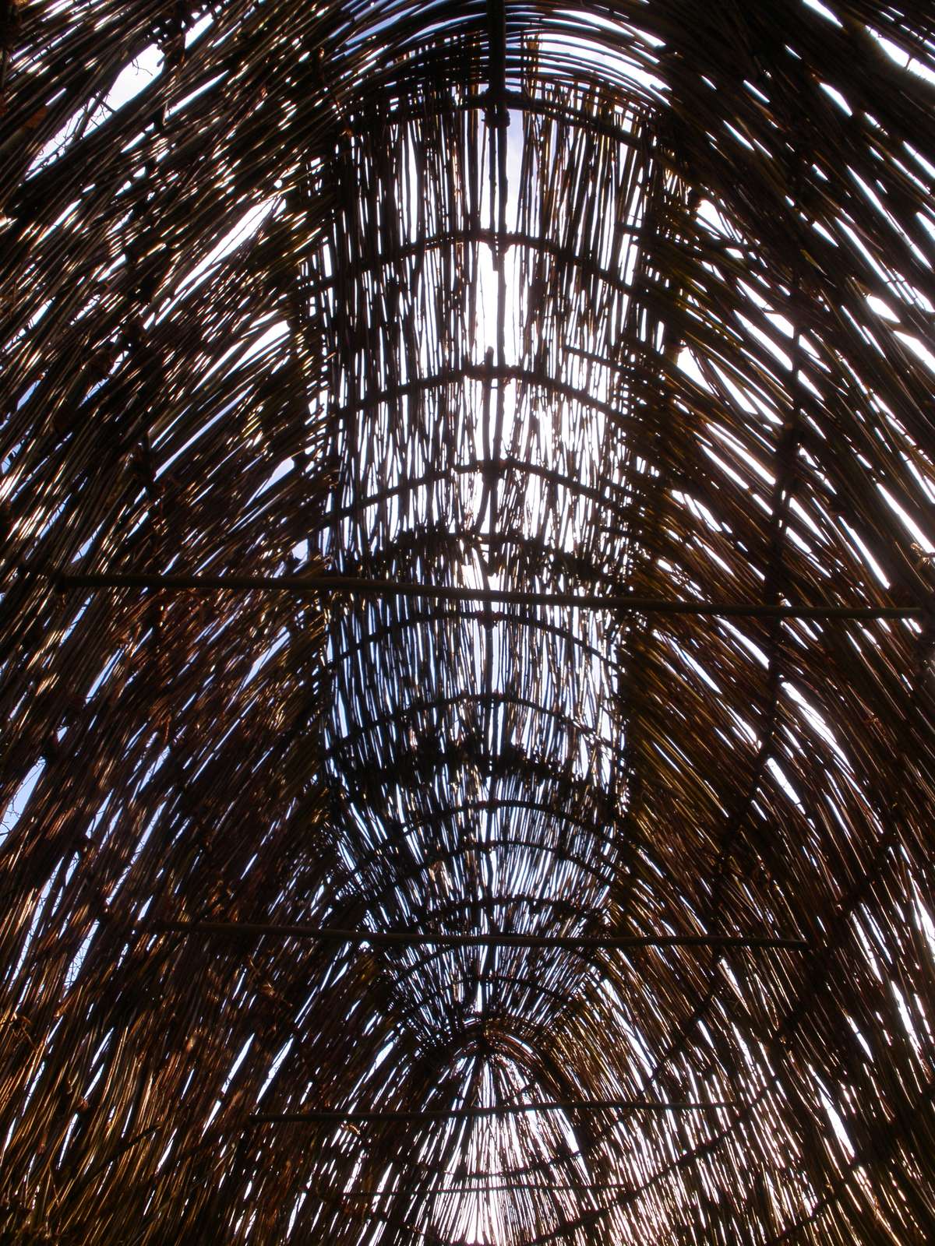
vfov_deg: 51.4
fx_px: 1297
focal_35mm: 36
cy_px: 623
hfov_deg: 39.7
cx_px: 468
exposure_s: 1/125
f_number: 5.6
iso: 80
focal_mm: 6.3
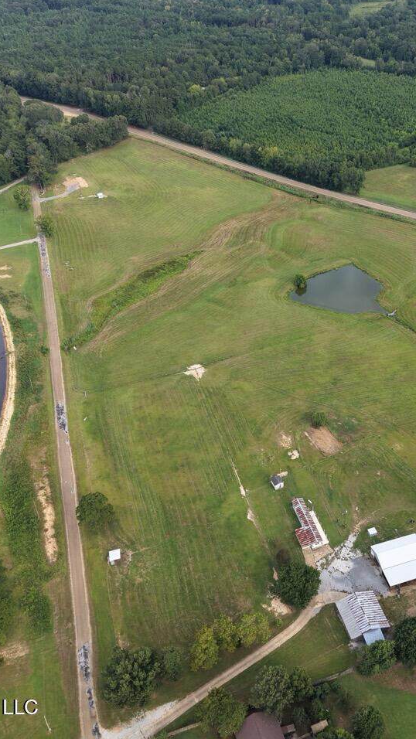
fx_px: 686
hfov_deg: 33.0
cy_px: 369
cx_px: 318
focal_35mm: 35
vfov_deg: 56.6
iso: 140
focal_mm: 8.67
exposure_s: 1/640
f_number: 1.8
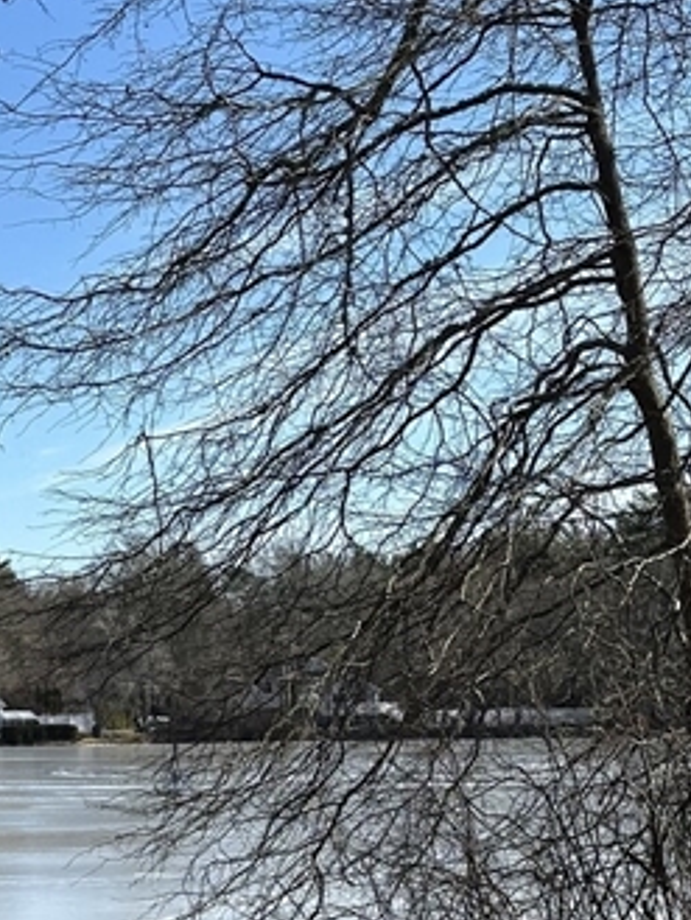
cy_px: 652
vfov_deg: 17.5
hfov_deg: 13.2
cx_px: 221
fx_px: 2979
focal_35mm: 112
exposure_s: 1/3472
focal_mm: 6.86
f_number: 1.78
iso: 64
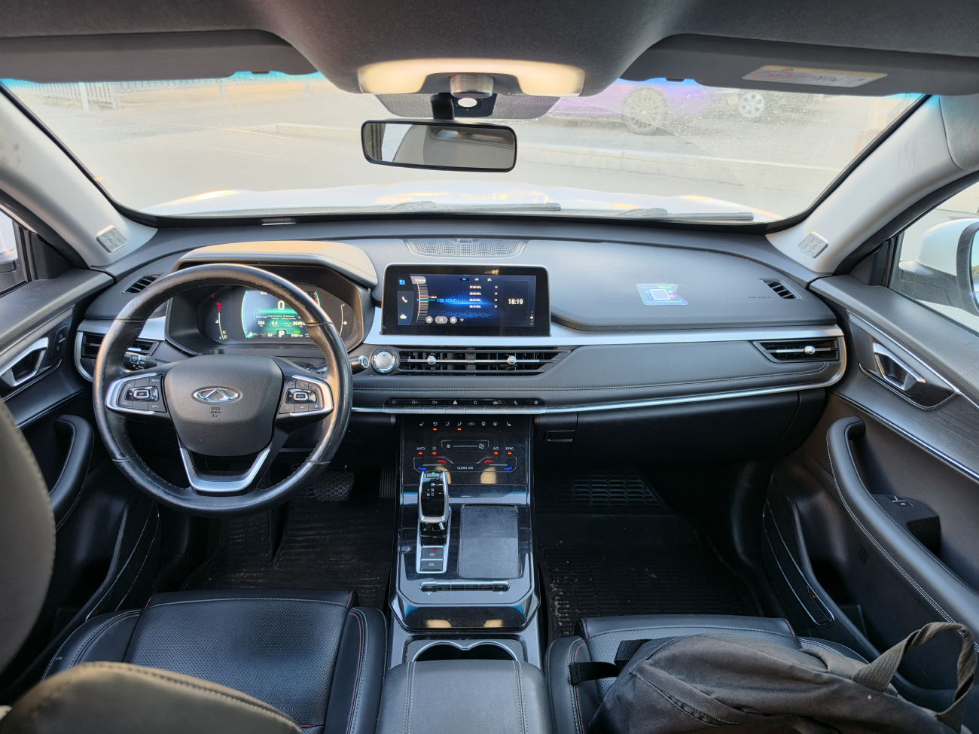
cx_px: 490
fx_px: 650
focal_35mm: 23
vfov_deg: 58.9
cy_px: 367
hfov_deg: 73.9
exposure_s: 1/100
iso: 64
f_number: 1.4
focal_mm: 6.5
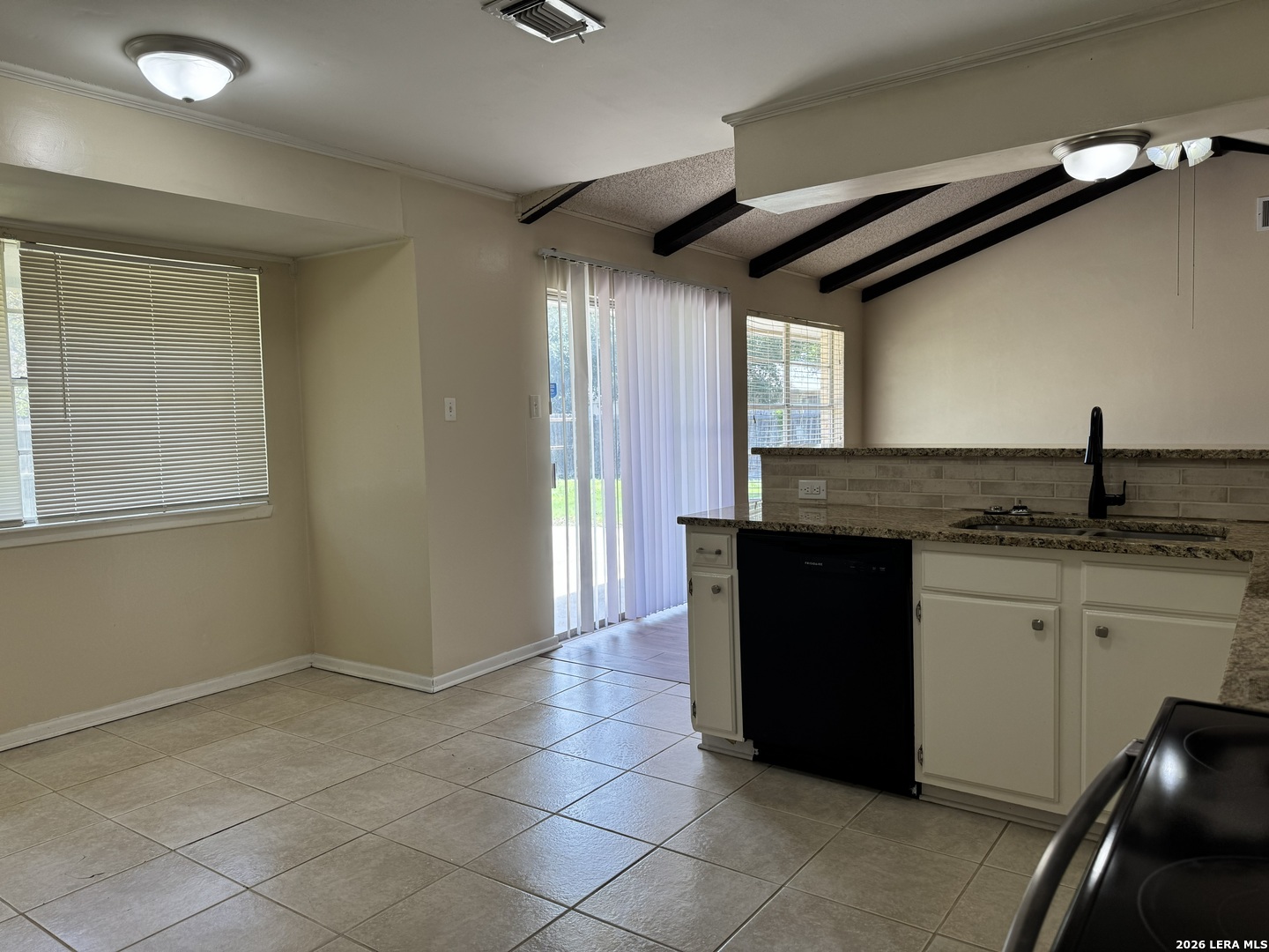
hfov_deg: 71.6
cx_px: 634
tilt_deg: -5.0
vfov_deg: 56.8
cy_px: 476
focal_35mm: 24
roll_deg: +1.2
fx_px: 880
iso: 64
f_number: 1.78
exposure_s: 1/169
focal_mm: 6.76
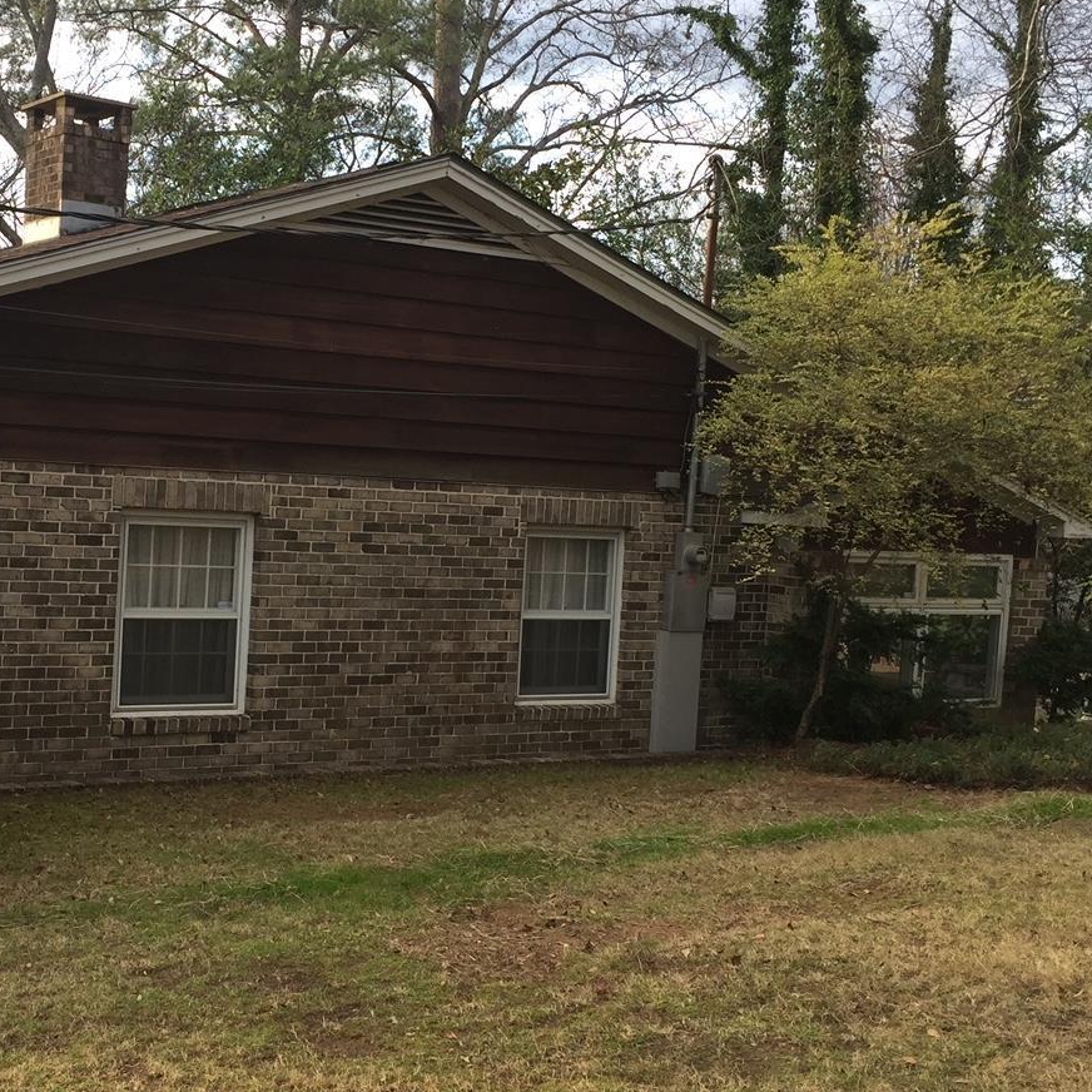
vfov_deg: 35.3
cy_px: 577
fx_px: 1713
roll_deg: -4.4
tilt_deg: -5.3
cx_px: 309
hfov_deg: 34.8
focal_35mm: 48
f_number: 2.2
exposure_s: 1/168
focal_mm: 4.15
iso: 32
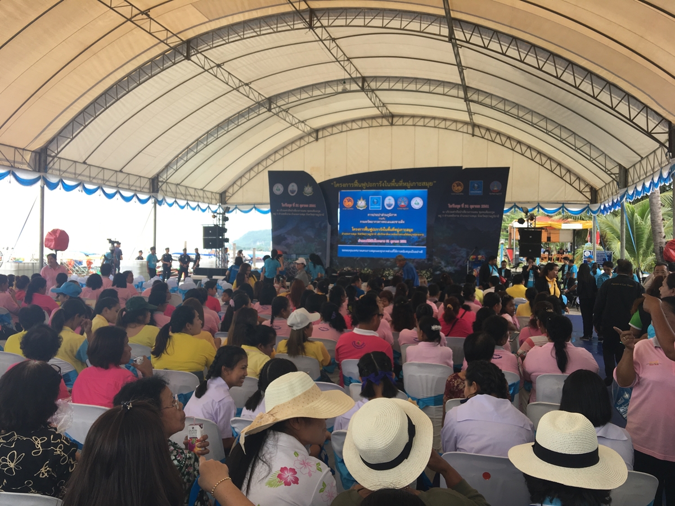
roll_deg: -2.5
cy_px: 253
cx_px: 338
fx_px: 565
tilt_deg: +1.3
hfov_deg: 61.7
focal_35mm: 29
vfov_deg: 48.2
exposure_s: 1/185
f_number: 2.2
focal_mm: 4.15
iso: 25
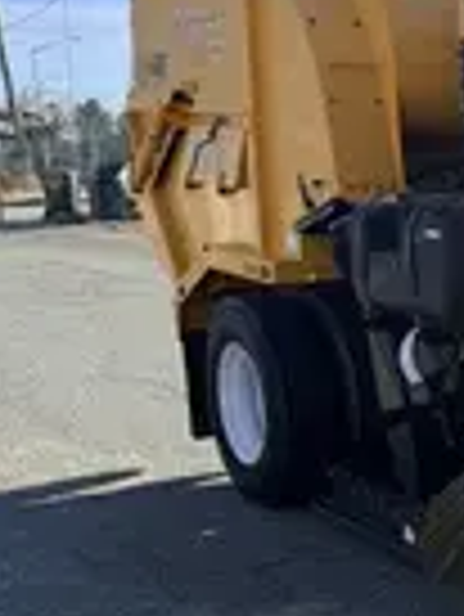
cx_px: 730
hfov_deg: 18.3
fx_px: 1249
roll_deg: +1.0
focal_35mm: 70
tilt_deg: -10.3
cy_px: 360
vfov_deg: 27.7
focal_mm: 6.76
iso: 100
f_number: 1.78
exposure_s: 1/4167
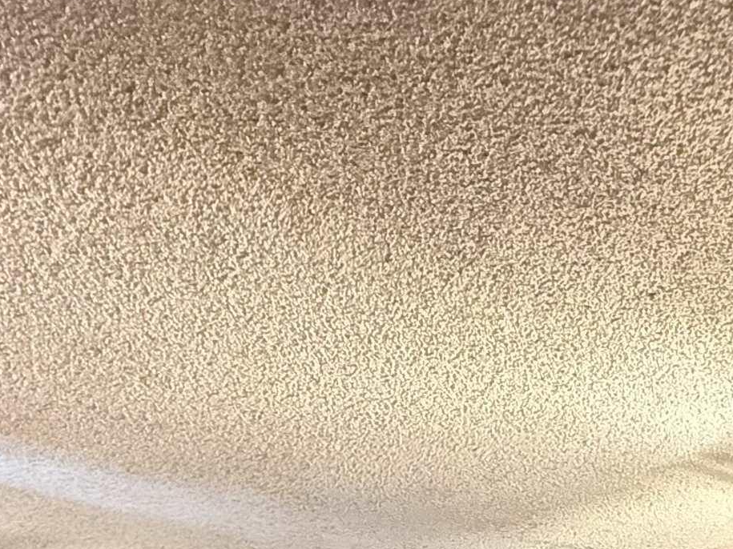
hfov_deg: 38.9
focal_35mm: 47
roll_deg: -1.2
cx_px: 586
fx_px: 995
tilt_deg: -0.6
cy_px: 885
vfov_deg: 23.0
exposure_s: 1/40
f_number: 2.2
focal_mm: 2.22
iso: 1000
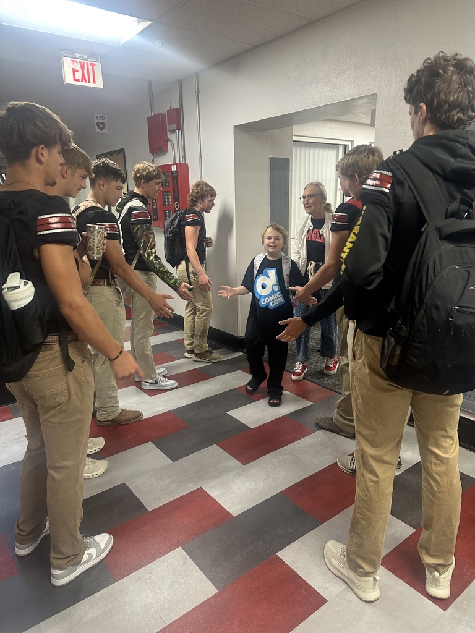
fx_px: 439
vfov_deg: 71.6
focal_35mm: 24
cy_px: 316
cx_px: 238
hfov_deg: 56.8
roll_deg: +1.6
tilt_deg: -14.6
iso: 200
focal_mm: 6.86
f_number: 1.78
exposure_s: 1/60
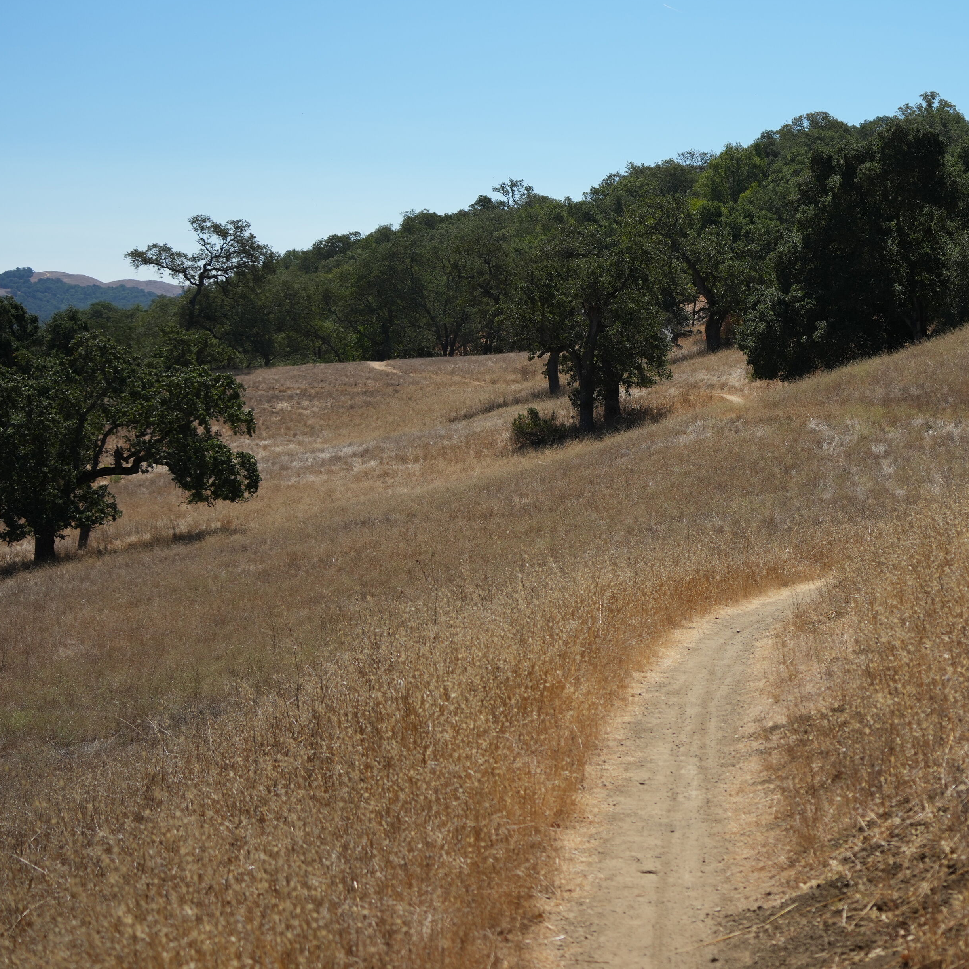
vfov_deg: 23.0
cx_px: 745
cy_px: 403
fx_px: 2375
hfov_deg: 22.8
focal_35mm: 75
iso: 250
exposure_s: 1/2000
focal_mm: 50
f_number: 4.5
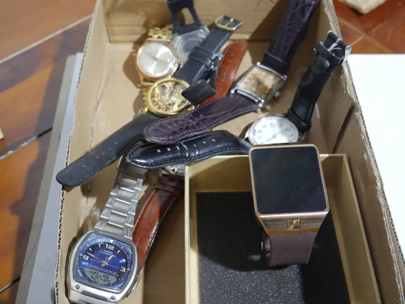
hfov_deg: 41.2
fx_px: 538
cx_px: 202
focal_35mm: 46
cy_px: 152
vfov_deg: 31.5
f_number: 5.1
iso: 1250
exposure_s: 1/60
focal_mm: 23
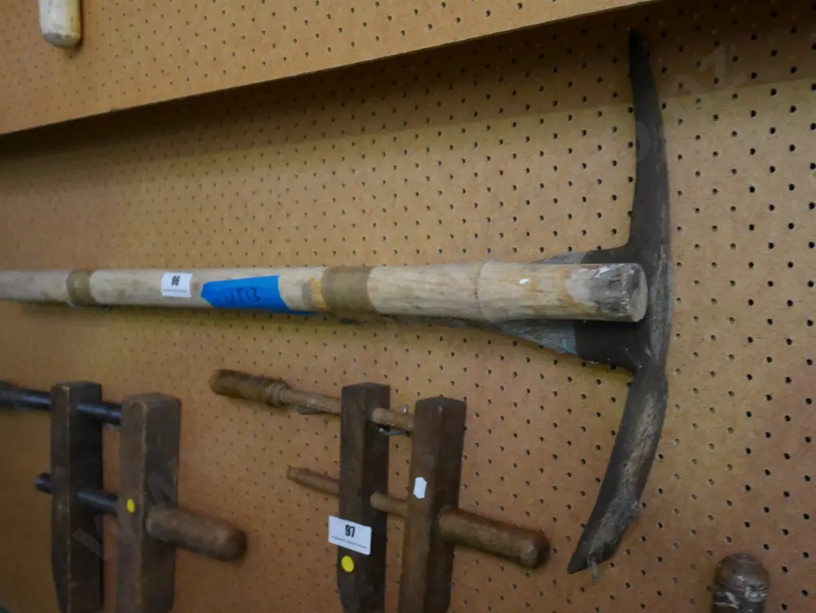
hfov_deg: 51.3
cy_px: 306
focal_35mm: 36
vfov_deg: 39.7
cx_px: 408
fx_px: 849
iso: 3200
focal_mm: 18
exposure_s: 1/8
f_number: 4.2
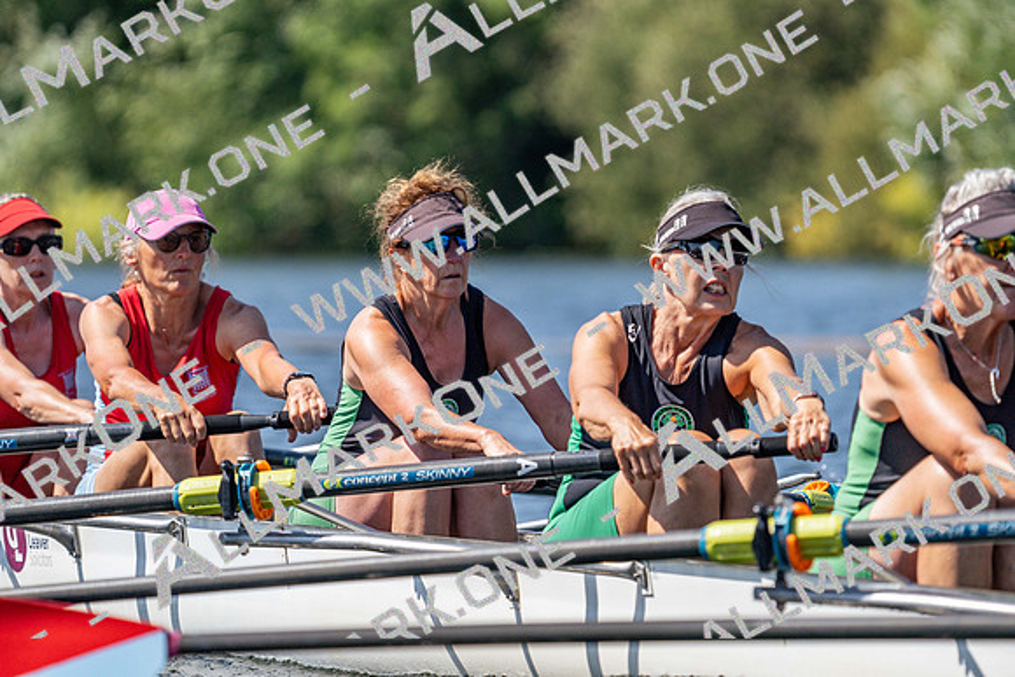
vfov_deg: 3.4
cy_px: 338
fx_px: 11280
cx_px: 508
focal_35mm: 400
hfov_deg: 5.2
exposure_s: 1/2000
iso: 320
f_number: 6.3
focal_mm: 400
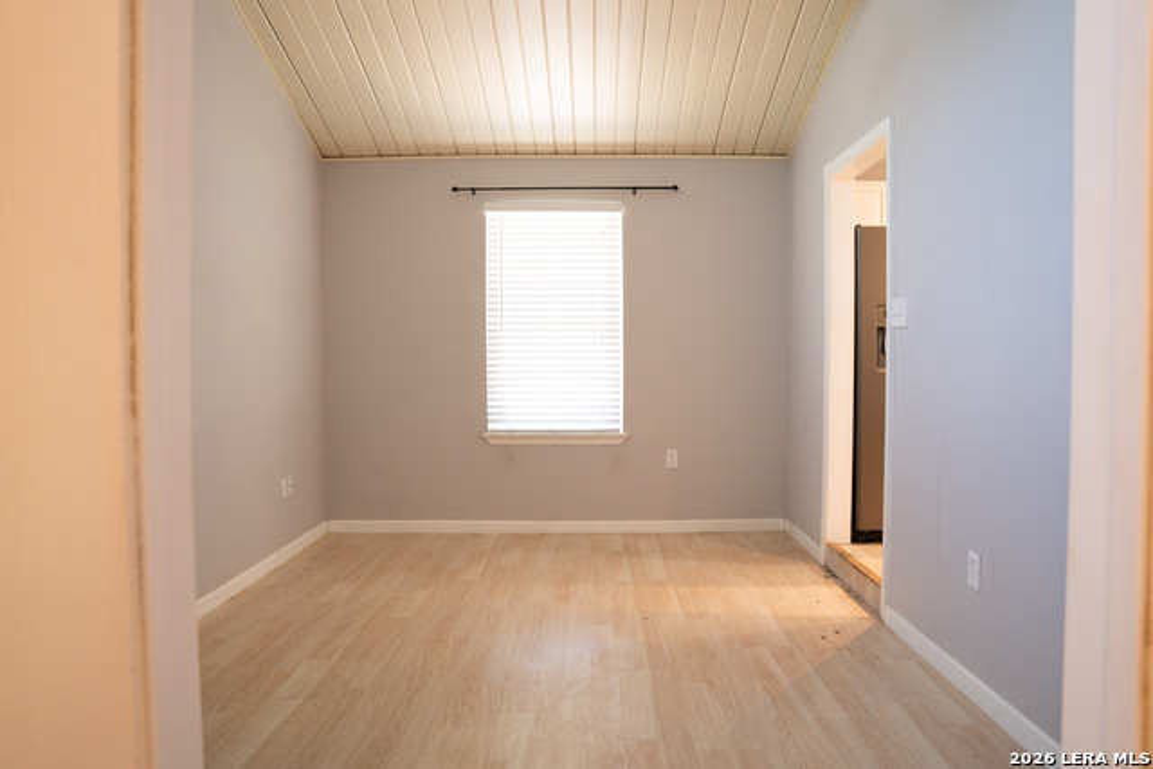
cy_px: 384
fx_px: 769
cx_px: 576
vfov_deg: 53.2
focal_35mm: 24
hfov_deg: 73.7
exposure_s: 1/13
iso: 400
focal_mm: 24
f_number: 7.1
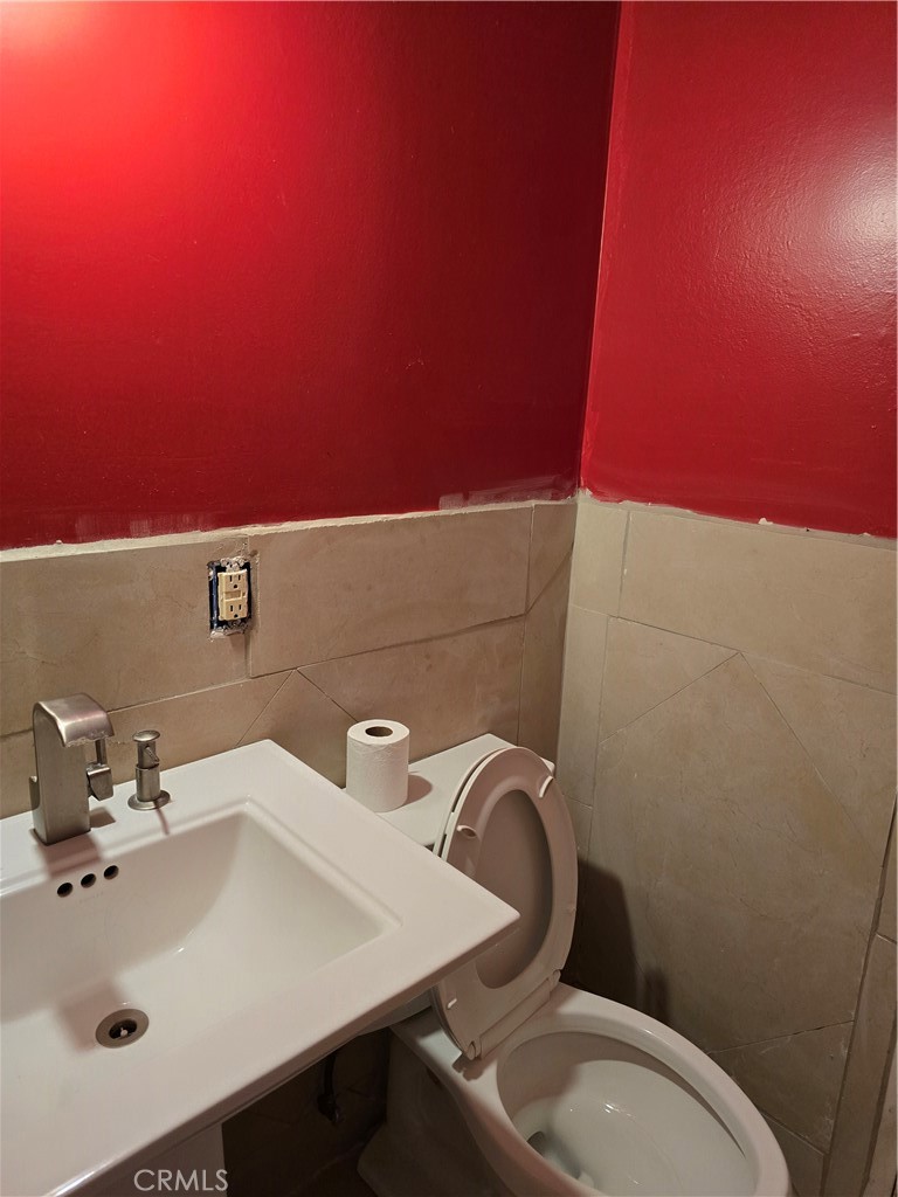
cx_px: 449
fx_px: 796
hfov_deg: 58.9
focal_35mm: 23
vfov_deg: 73.9
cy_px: 598
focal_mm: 6.3
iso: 400
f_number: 1.7
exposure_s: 1/120
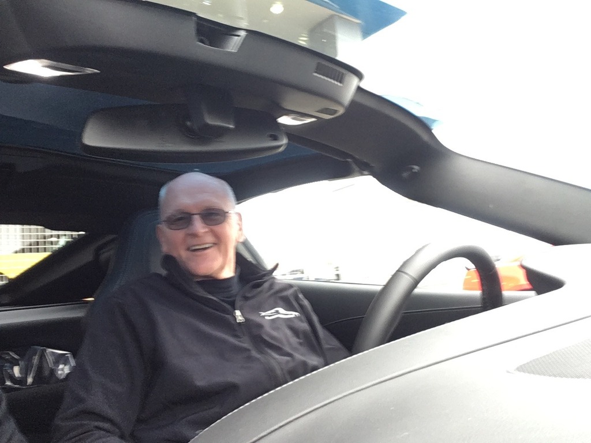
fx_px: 529
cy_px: 222
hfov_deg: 58.4
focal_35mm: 31
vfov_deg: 45.4
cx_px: 296
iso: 80
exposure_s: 1/30
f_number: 2.4
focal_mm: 2.15
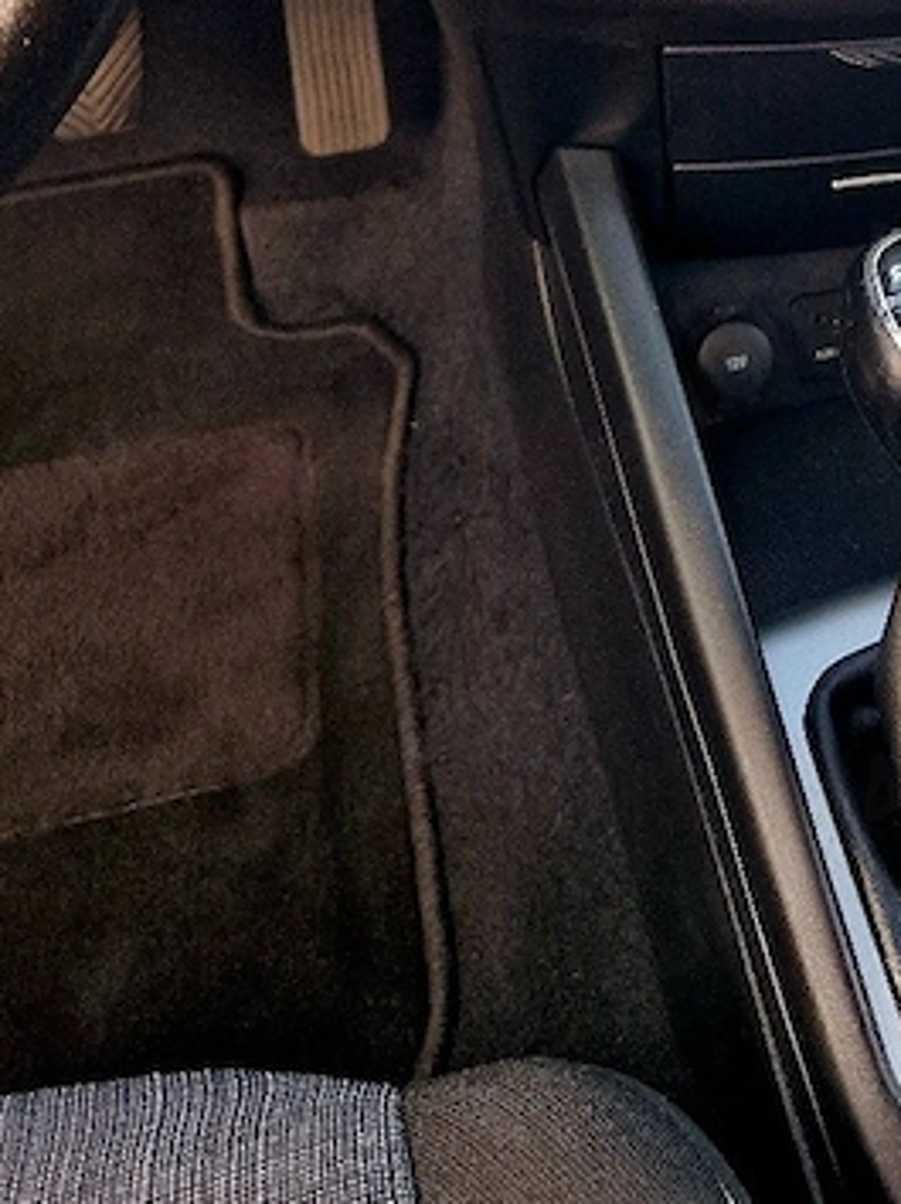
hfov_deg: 26.2
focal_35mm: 52
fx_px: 1807
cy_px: -129
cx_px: 945
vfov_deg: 32.3
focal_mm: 5.4
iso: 80
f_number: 1.8
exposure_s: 1/182
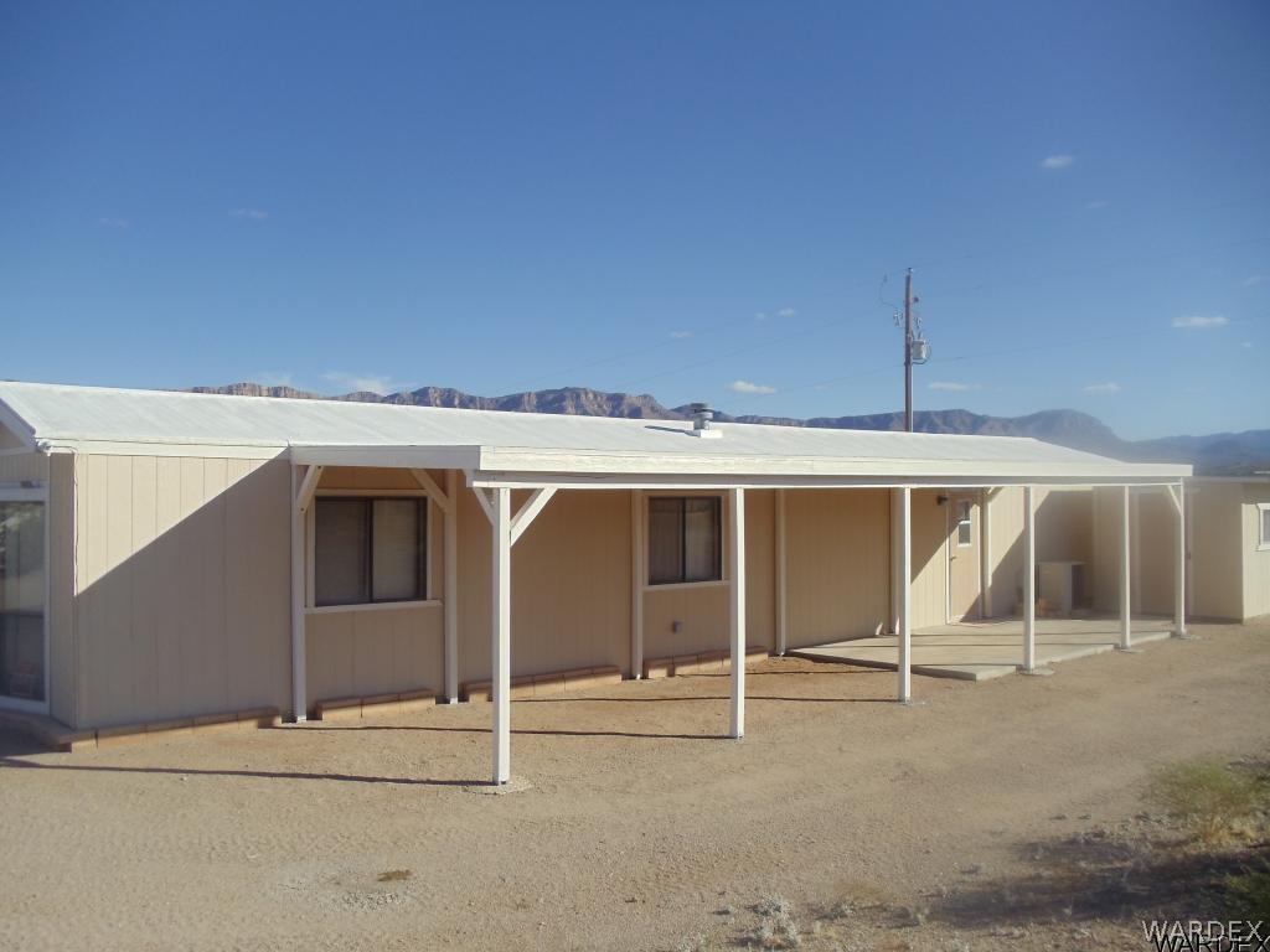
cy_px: 476
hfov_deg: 42.9
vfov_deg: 32.9
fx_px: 1614
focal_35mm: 44
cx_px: 635
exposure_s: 1/320
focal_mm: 6
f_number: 7.1
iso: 80
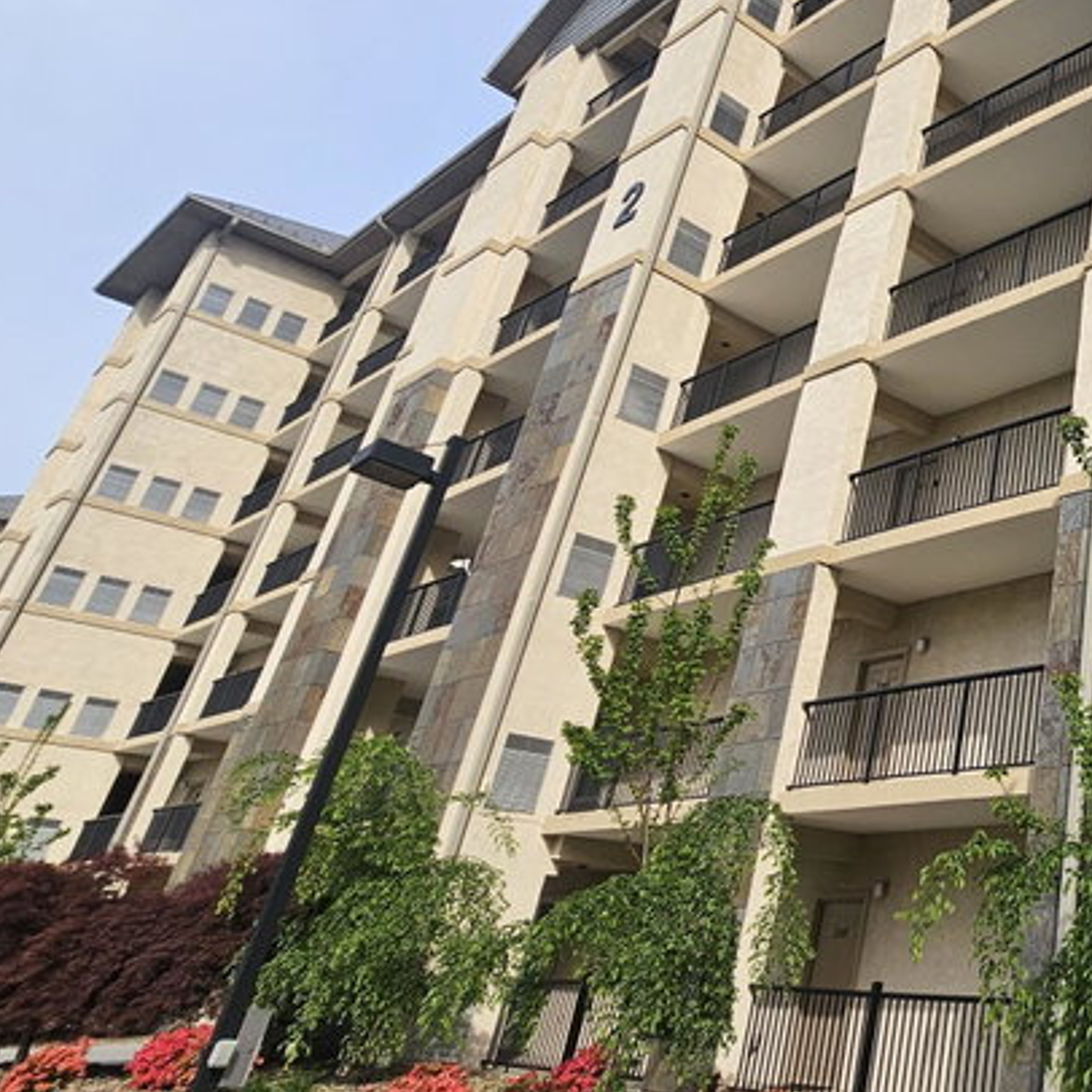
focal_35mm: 29
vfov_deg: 54.7
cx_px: 1189
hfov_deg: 43.6
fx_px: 1035
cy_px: 382
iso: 50
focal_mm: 2.2
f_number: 2.2
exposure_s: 1/1834
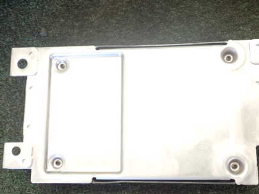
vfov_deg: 33.6
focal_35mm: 43
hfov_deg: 43.8
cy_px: 100
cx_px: 138
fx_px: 322
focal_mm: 5.4
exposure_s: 1/60
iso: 160
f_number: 2.3
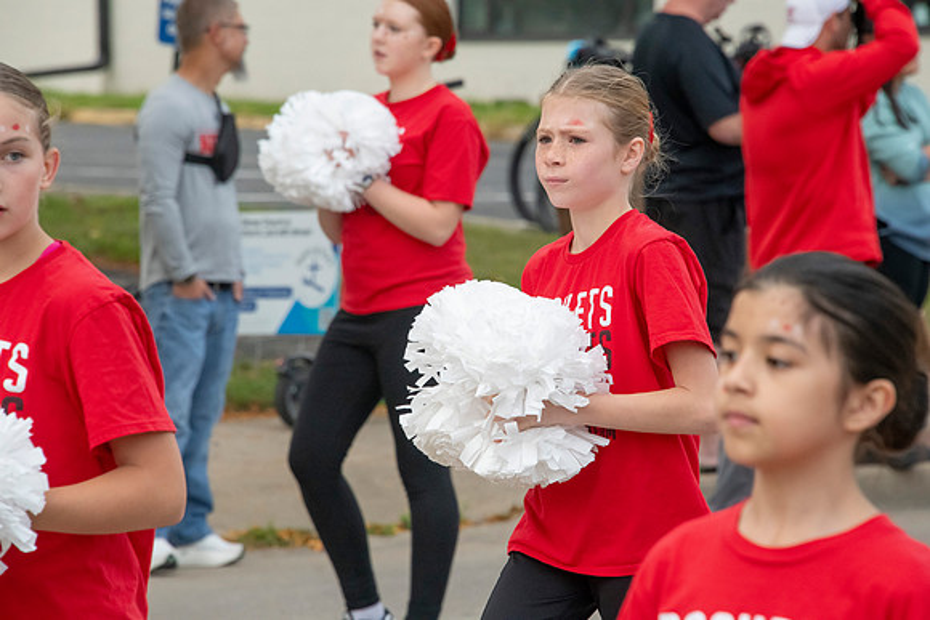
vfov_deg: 4.6
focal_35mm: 300
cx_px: 465
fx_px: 7751
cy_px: 310
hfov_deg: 6.9
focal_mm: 300
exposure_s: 1/640
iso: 3200
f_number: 11
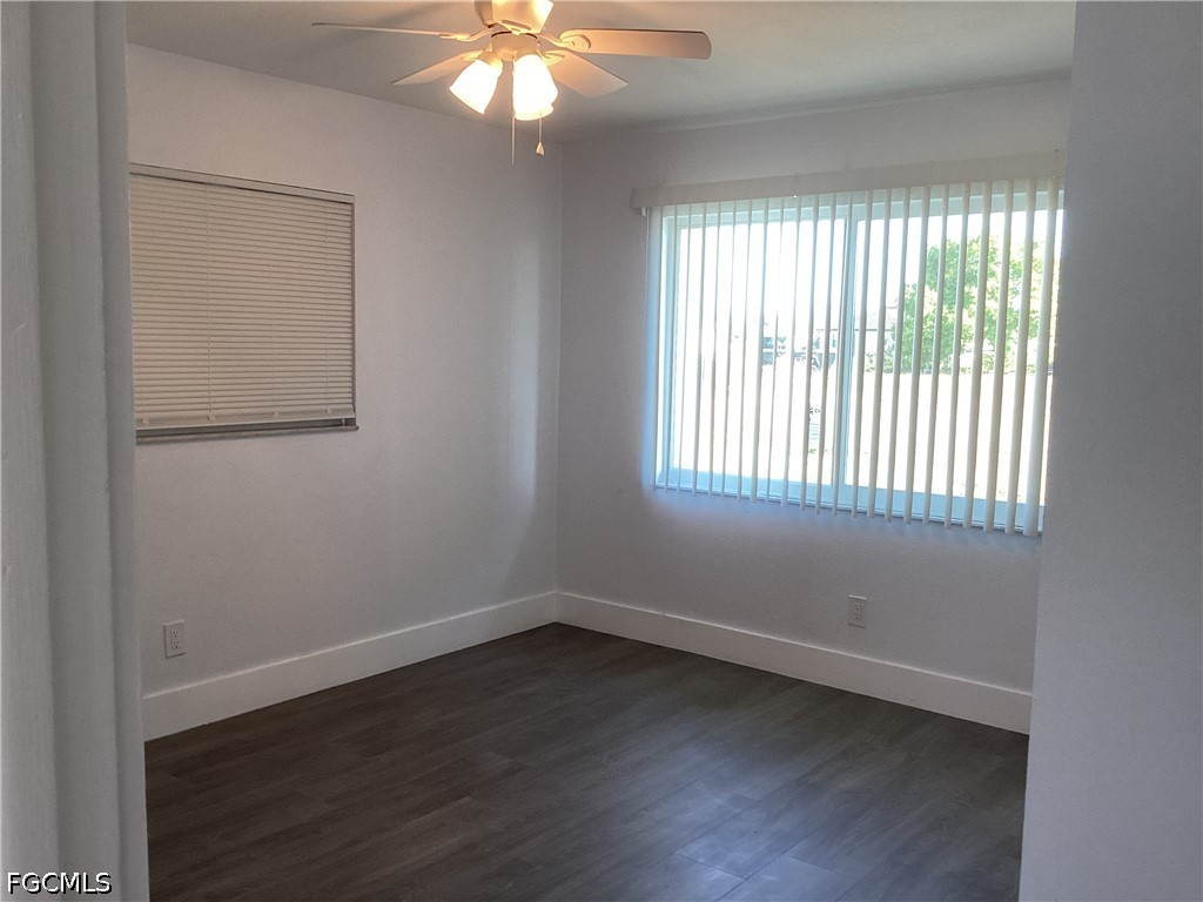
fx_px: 1077
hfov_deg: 58.4
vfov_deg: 45.4
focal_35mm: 31
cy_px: 451
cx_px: 602
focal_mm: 3.3
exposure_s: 1/120
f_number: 2.4
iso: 100
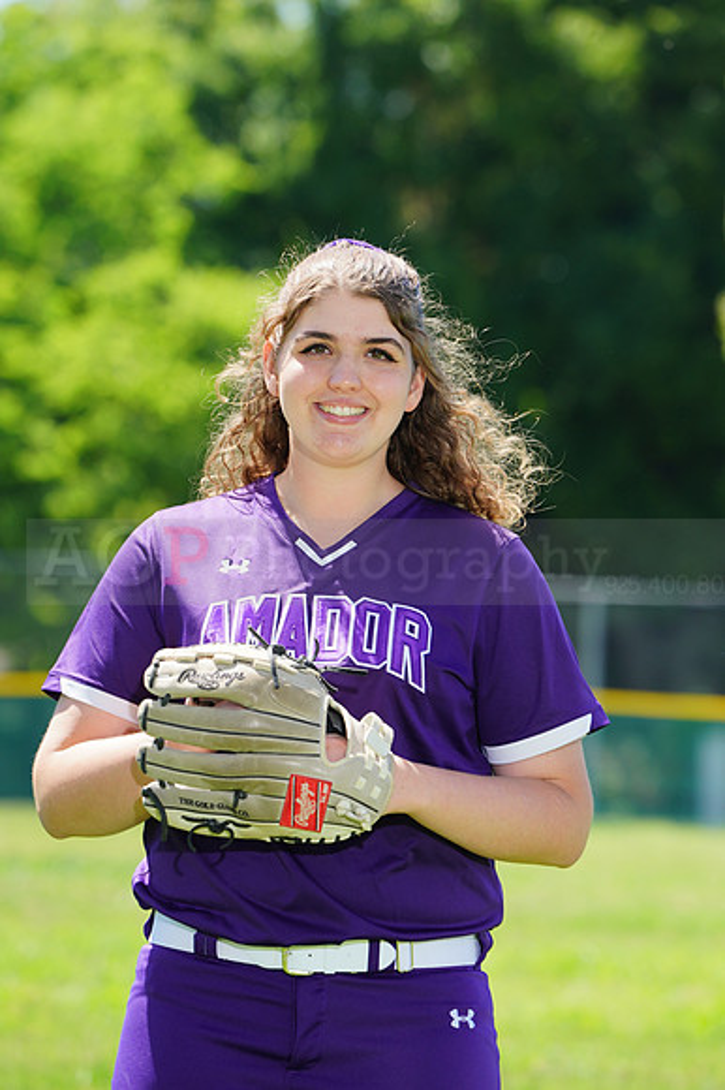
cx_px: 362
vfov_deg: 6.9
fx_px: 8982
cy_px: 545
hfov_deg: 4.6
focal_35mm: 297
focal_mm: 297
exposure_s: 1/200
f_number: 9
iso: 200
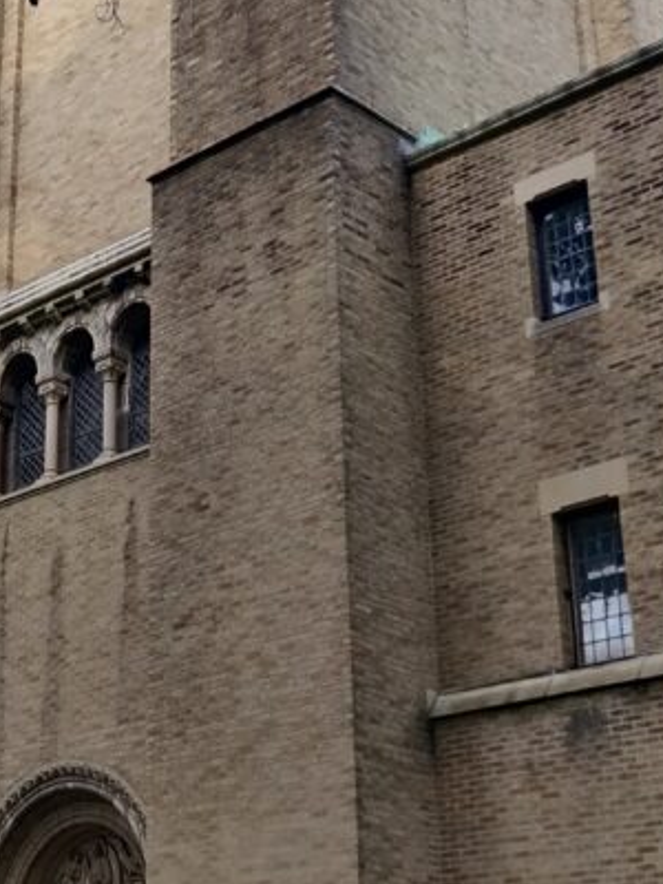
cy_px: 373
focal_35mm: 64
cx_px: 57
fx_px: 1634
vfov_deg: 30.2
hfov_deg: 22.3
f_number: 1.7
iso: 200
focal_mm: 4.25
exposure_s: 1/100
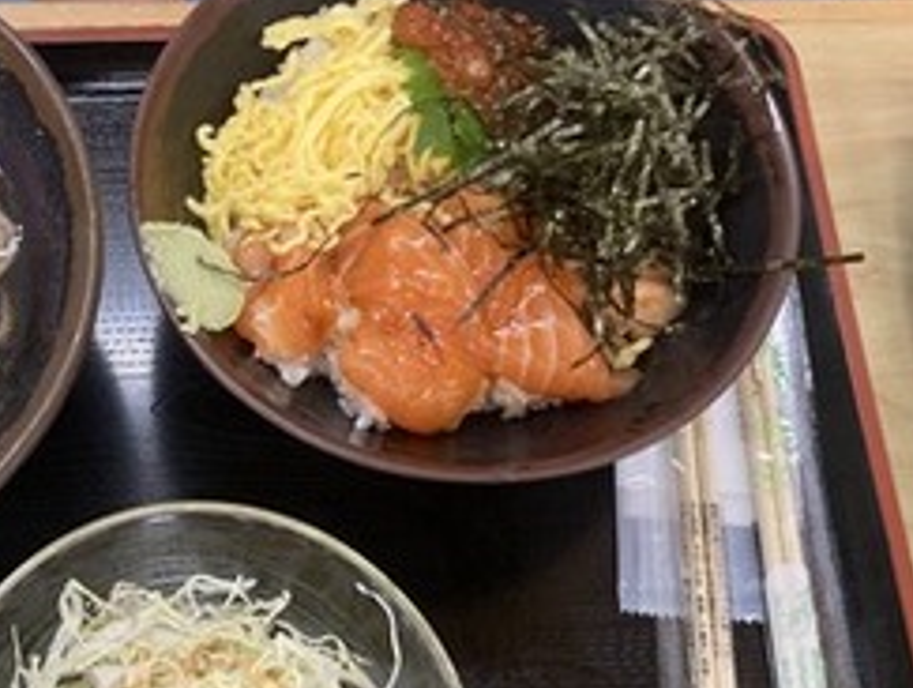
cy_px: 451
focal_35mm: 46
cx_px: 169
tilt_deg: -69.4
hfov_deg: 39.4
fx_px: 1215
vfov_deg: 31.4
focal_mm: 3.99
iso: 160
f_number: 1.8
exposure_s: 1/60
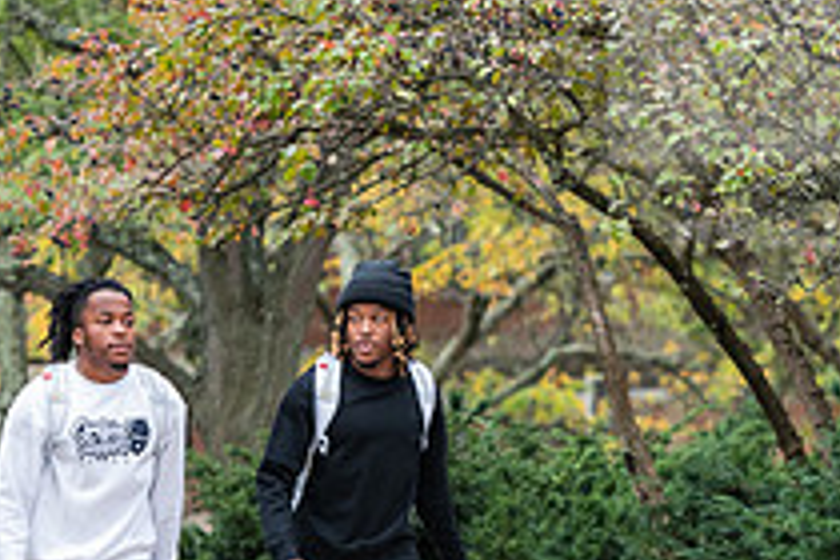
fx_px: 7093
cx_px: 488
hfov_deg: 6.8
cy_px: 314
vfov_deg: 4.5
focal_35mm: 304
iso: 400
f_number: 3.2
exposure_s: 1/320
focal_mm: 110
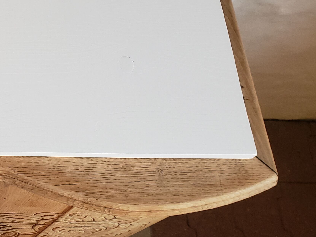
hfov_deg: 27.0
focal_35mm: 63
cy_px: 69
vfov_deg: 23.1
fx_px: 575
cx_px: -66
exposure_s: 1/50
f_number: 2.4
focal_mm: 4.3
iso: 200
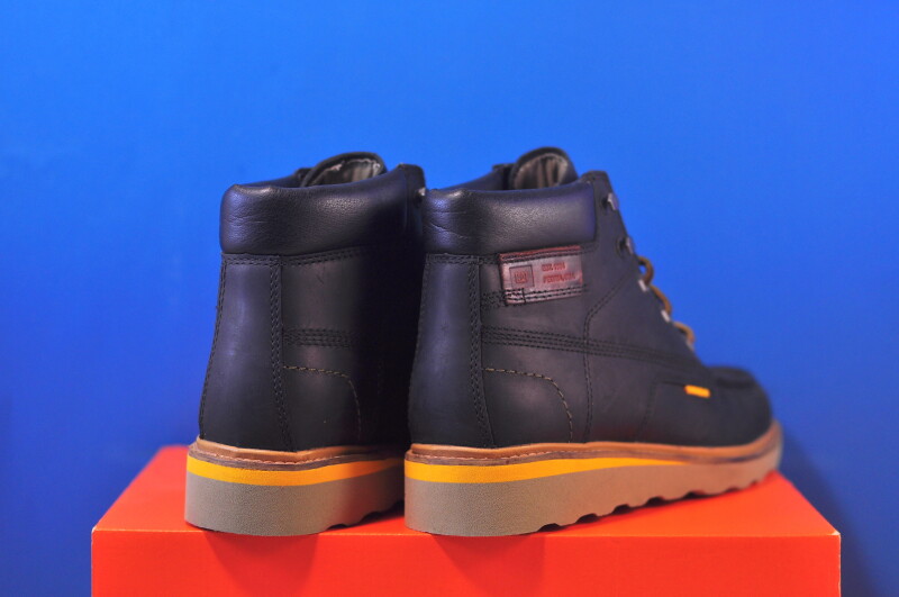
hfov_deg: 27.0
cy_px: 298
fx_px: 1870
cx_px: 450
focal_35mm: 75
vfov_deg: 18.1
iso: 250
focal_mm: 50
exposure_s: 1/320
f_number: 2.5
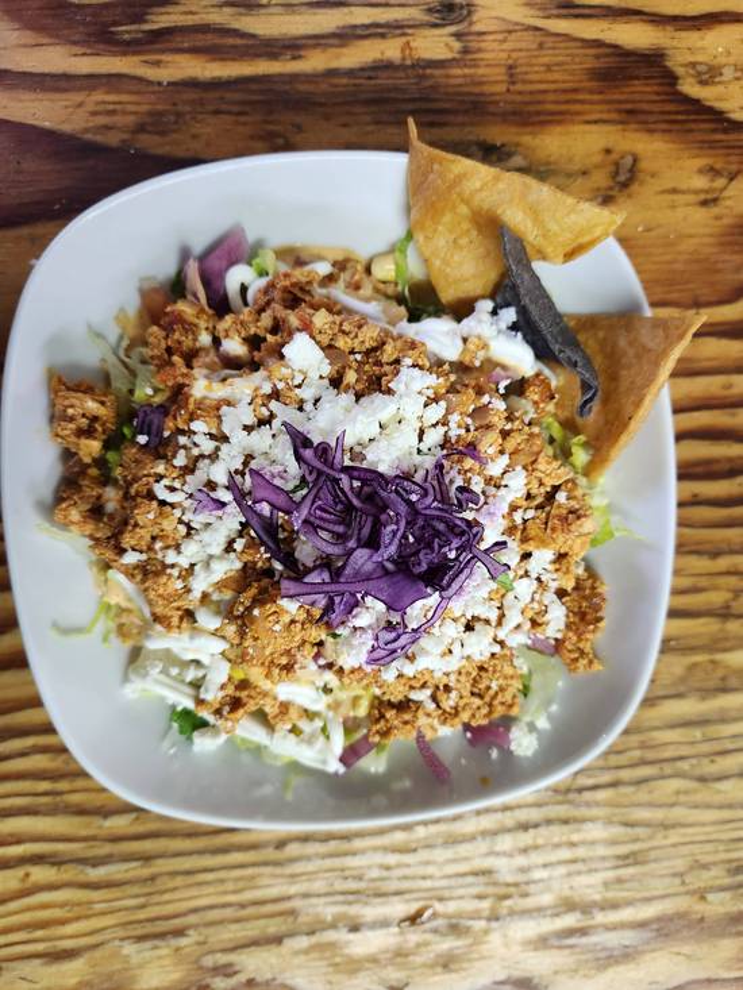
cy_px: 495
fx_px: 658
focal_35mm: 23
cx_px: 372
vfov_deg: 73.9
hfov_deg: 58.9
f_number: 1.8
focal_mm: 5.54
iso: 320
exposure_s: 1/120
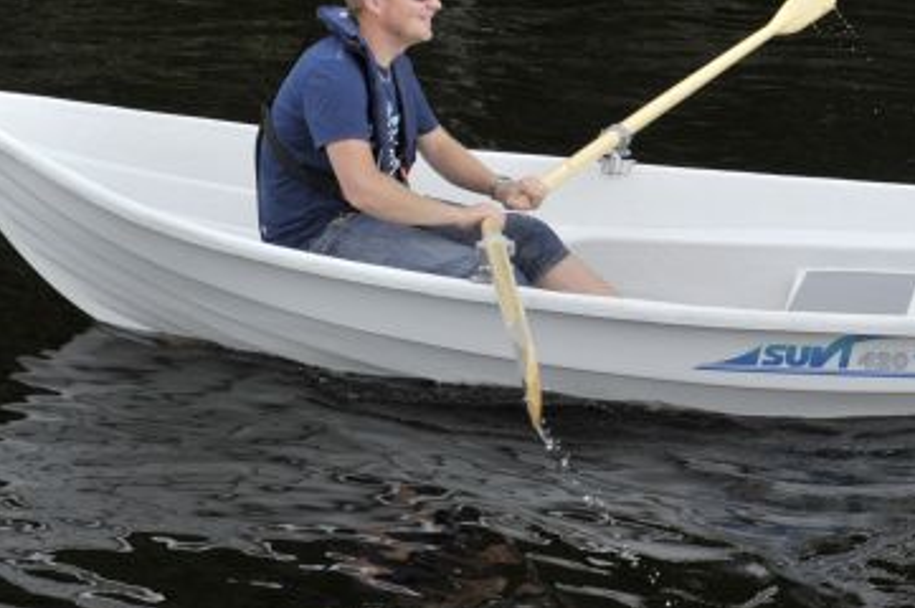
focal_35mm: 97
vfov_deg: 14.1
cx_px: 735
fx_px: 2463
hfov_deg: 20.8
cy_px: 191
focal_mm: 35
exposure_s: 1/640
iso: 640
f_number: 8
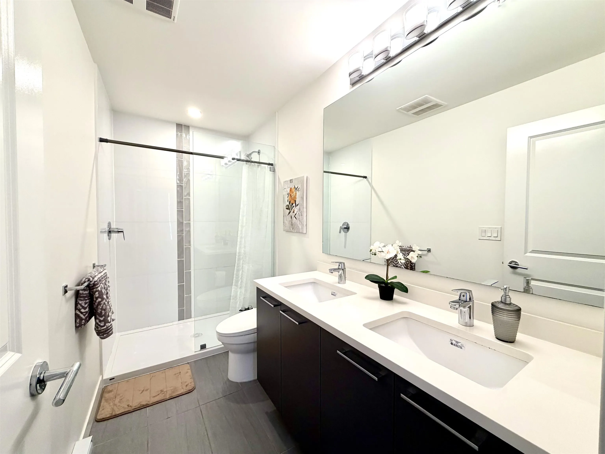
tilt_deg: -1.2
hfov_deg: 102.1
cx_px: 302
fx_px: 245
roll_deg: +0.3
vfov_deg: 85.7
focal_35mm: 14
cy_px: 227
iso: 200
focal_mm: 2.22
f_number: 2.2
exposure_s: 1/120
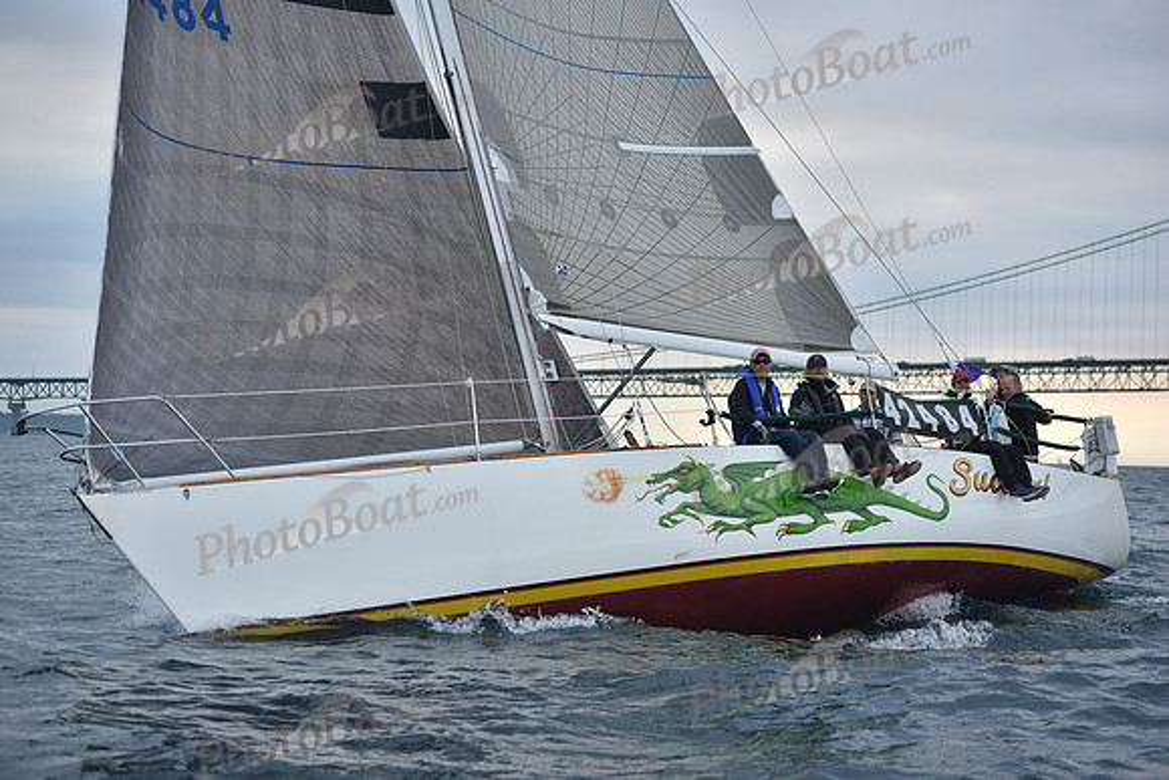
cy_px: 390
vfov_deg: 19.5
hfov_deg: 28.8
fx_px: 2273
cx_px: 584
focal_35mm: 70
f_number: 3.2
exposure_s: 1/640
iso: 500
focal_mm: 70
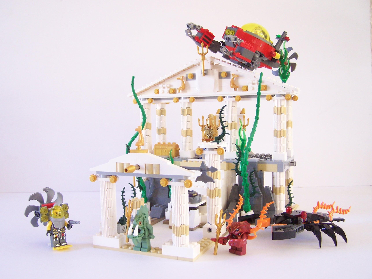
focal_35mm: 38
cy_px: 140
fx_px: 408
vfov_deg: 37.7
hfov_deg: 49.0
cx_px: 186
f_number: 3.2
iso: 200
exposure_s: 1/20
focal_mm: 6.3
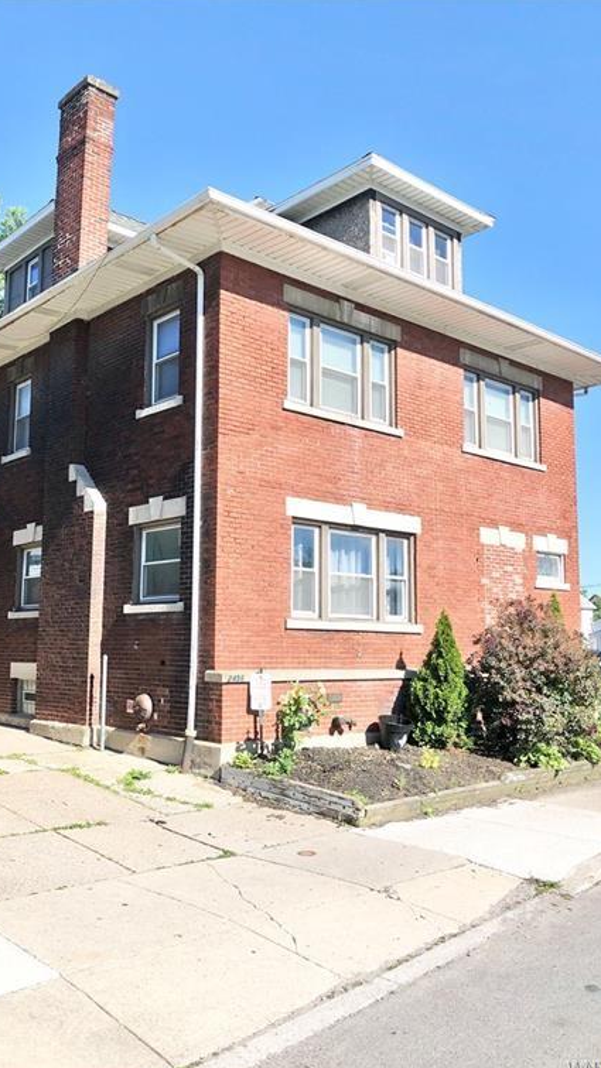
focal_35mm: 31
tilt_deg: +7.6
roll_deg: -0.6
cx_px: 253
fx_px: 879
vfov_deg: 62.6
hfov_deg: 37.7
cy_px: 538
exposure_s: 1/1600
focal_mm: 3.99
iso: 20
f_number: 1.8
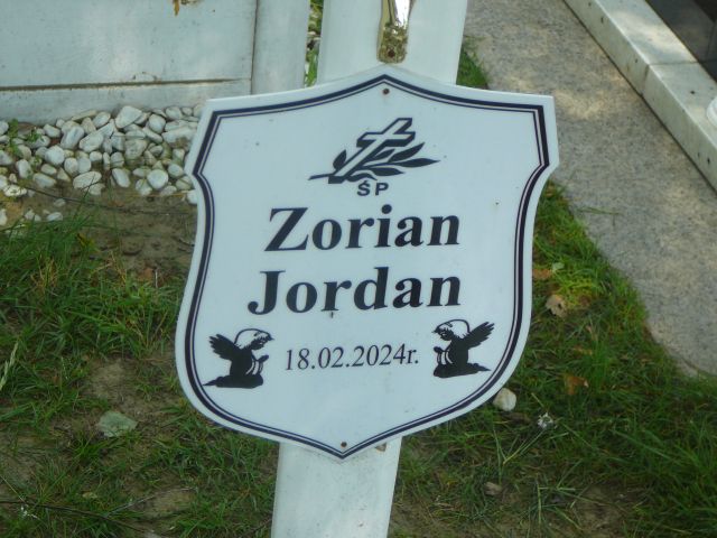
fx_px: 1698
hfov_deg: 23.8
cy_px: 269
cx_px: 358
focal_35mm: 82
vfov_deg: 18.0
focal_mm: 12.2
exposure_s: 1/200
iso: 80
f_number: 3.8
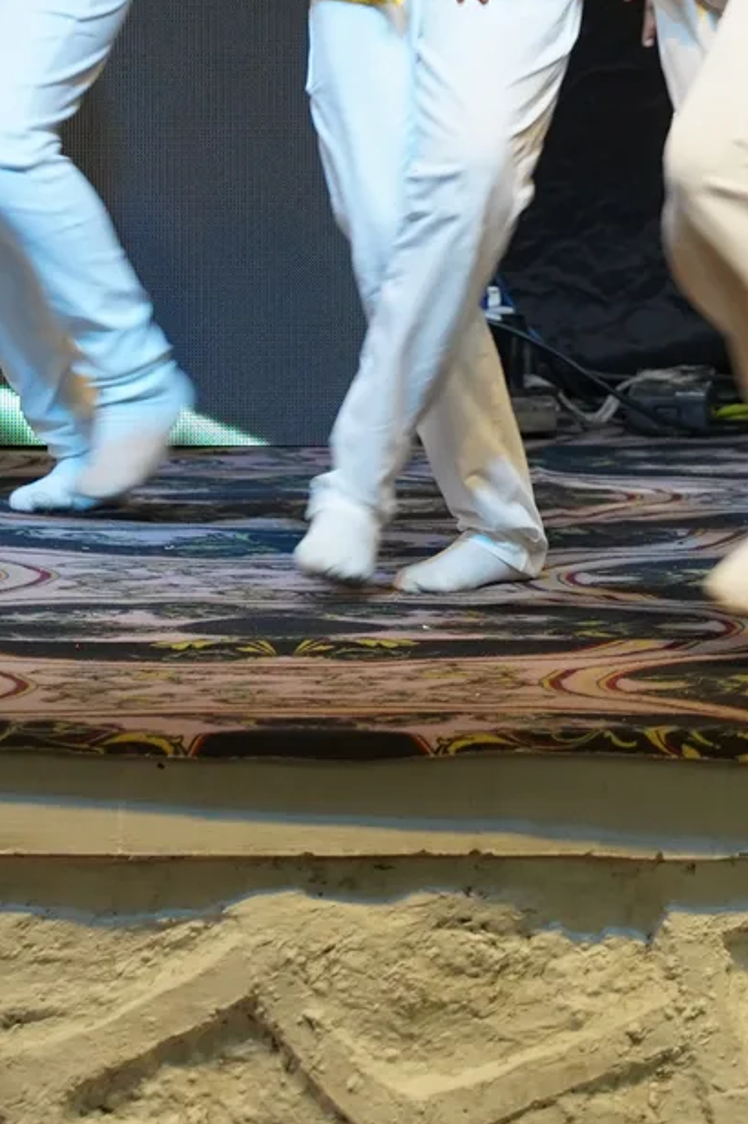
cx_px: 596
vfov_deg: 5.0
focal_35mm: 408
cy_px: -64
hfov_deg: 3.4
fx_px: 12729
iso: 640
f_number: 5
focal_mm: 105
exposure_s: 1/125
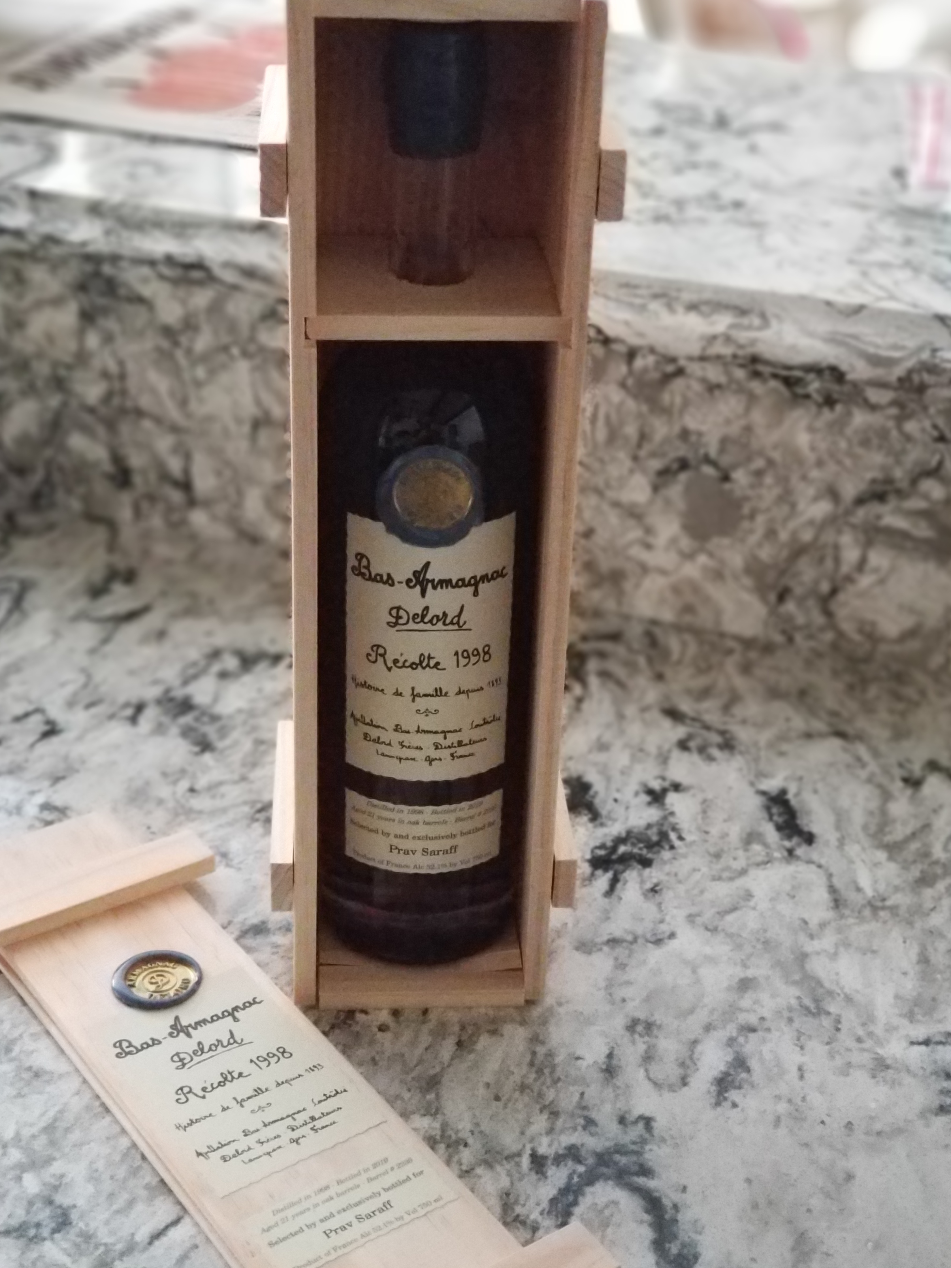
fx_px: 1978
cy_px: 623
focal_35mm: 54
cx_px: 482
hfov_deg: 27.0
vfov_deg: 35.5
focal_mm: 6
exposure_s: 1/30
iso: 1000
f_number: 2.4
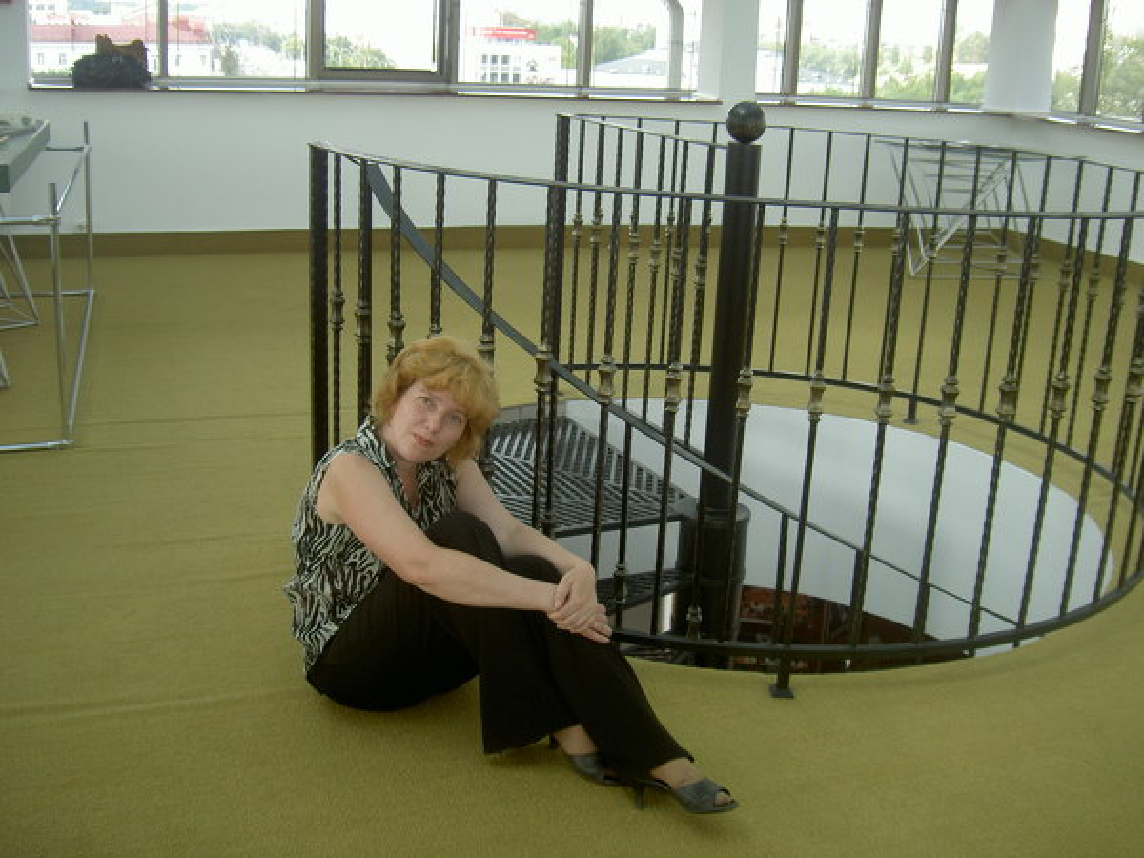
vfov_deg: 36.8
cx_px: 572
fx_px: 1289
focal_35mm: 39
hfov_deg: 47.9
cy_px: 429
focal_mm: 8
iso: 50
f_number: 2.8
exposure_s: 1/100
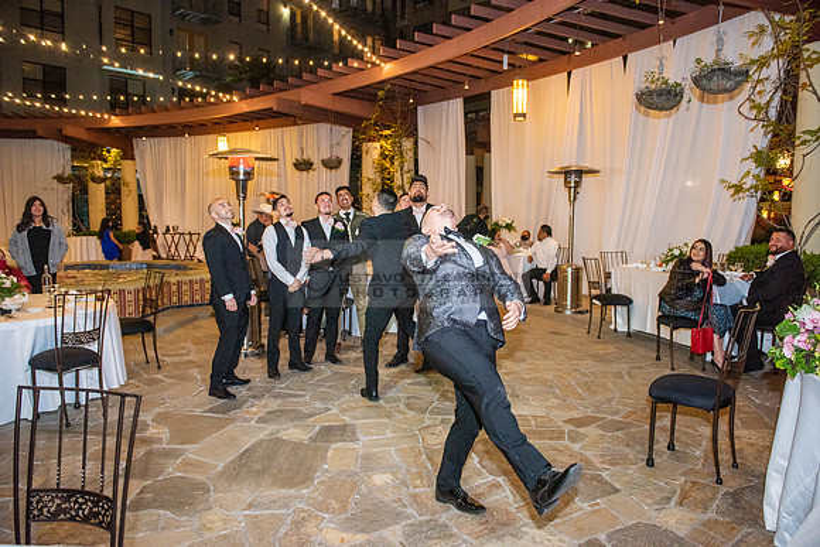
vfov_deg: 53.2
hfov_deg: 73.7
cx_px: 410
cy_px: 274
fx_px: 547
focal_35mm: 24
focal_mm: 24
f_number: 4
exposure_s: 1/160
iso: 1600
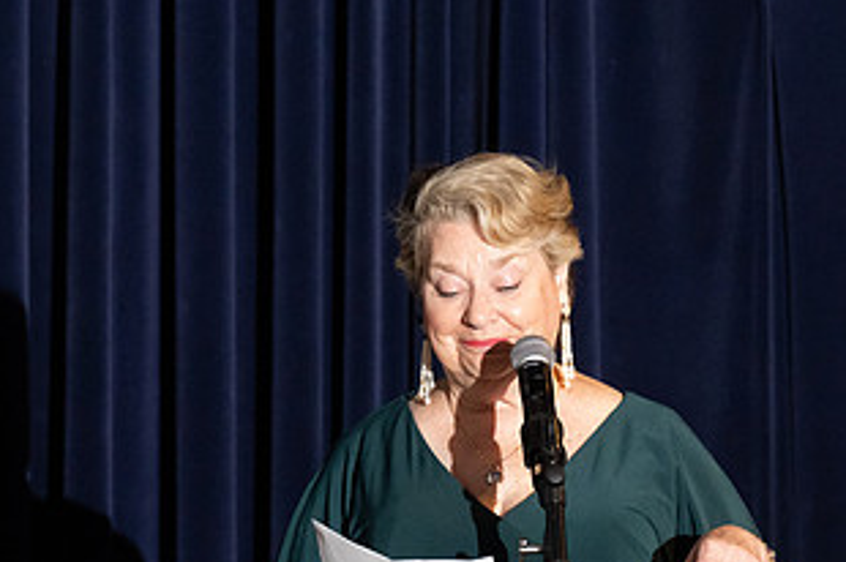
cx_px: 505
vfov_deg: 3.3
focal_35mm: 421
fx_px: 9883
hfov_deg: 4.9
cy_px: 431
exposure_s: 1/200
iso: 2500
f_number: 5
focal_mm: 150
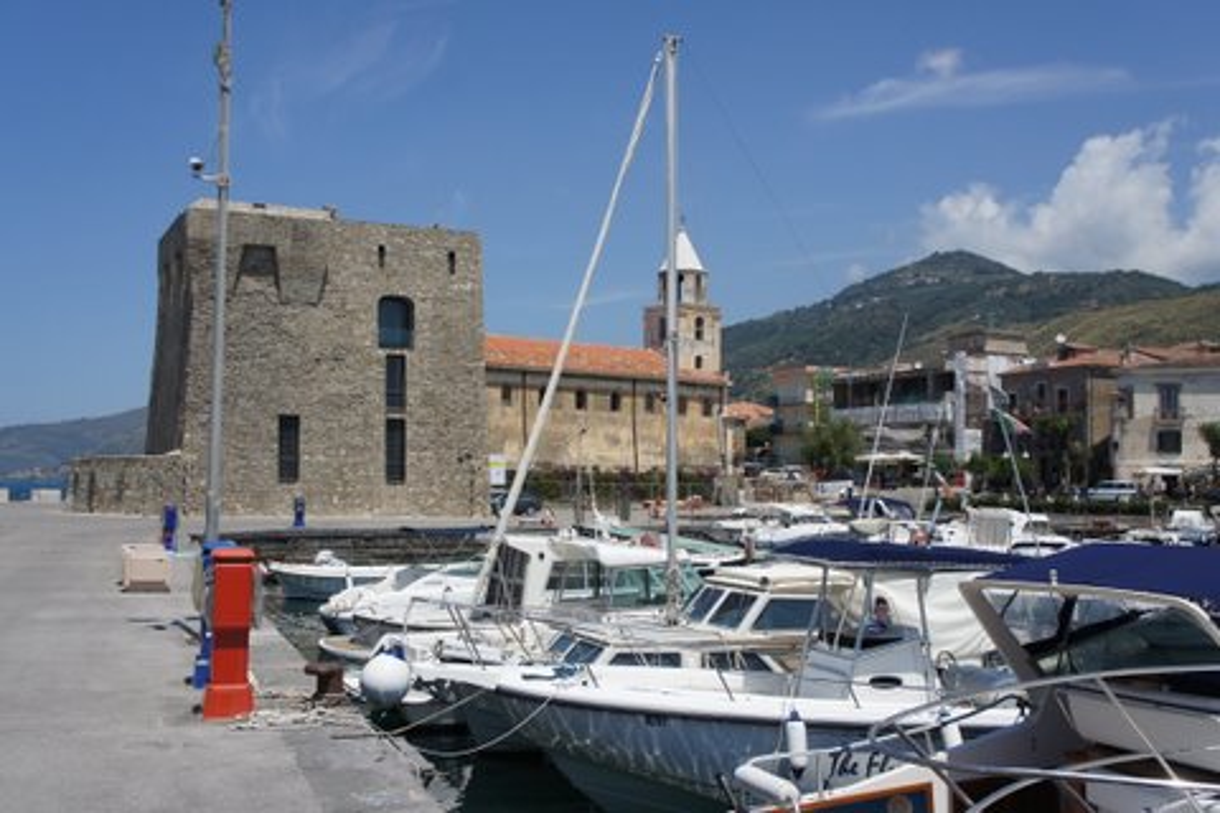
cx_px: 610
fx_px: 1271
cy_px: 406
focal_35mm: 38
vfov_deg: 35.5
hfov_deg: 51.3
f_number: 8
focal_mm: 25
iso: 200
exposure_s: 1/800
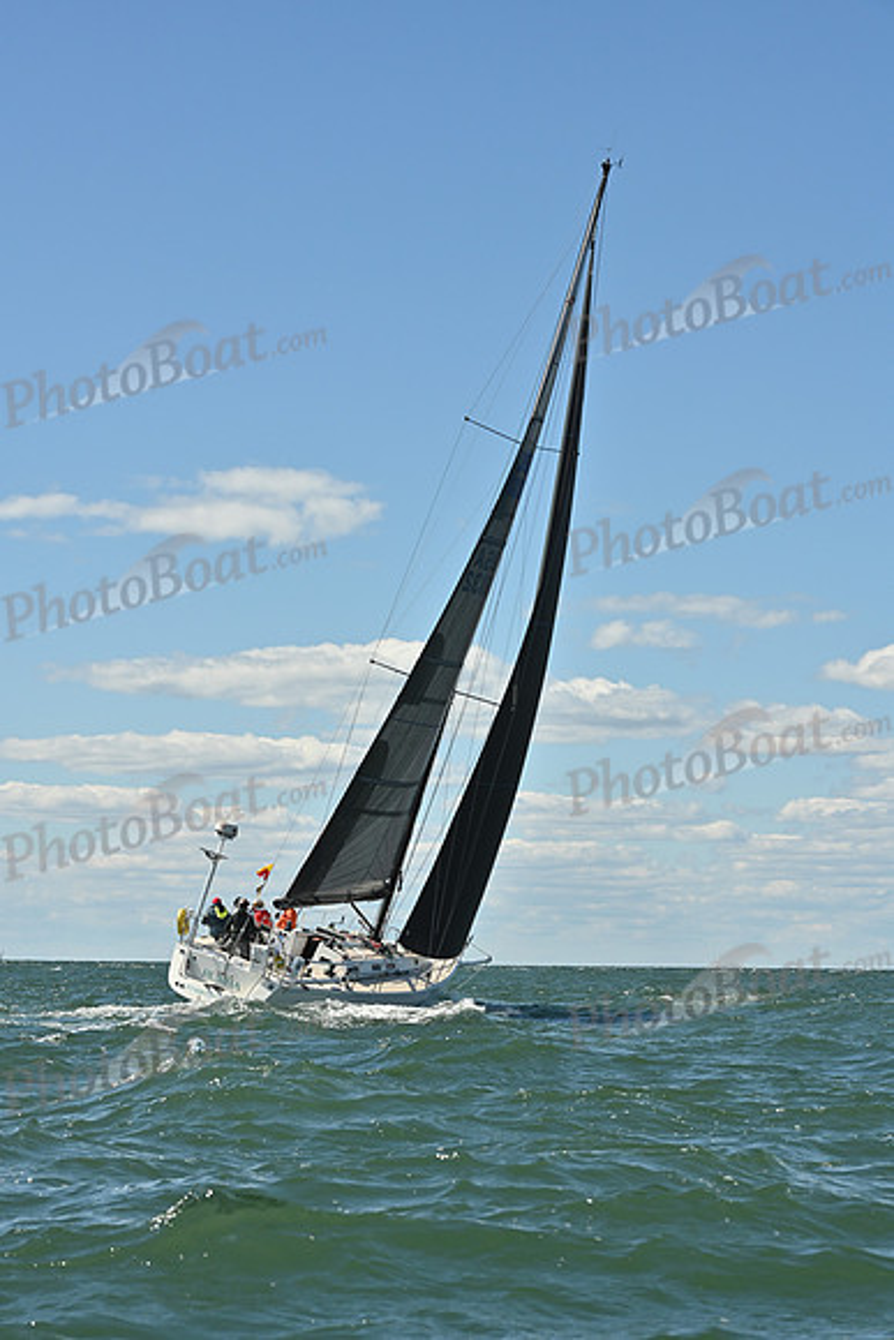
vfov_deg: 22.1
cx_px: 447
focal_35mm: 92
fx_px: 3425
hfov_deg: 14.9
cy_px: 670
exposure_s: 1/1250
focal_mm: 92
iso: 320
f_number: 9
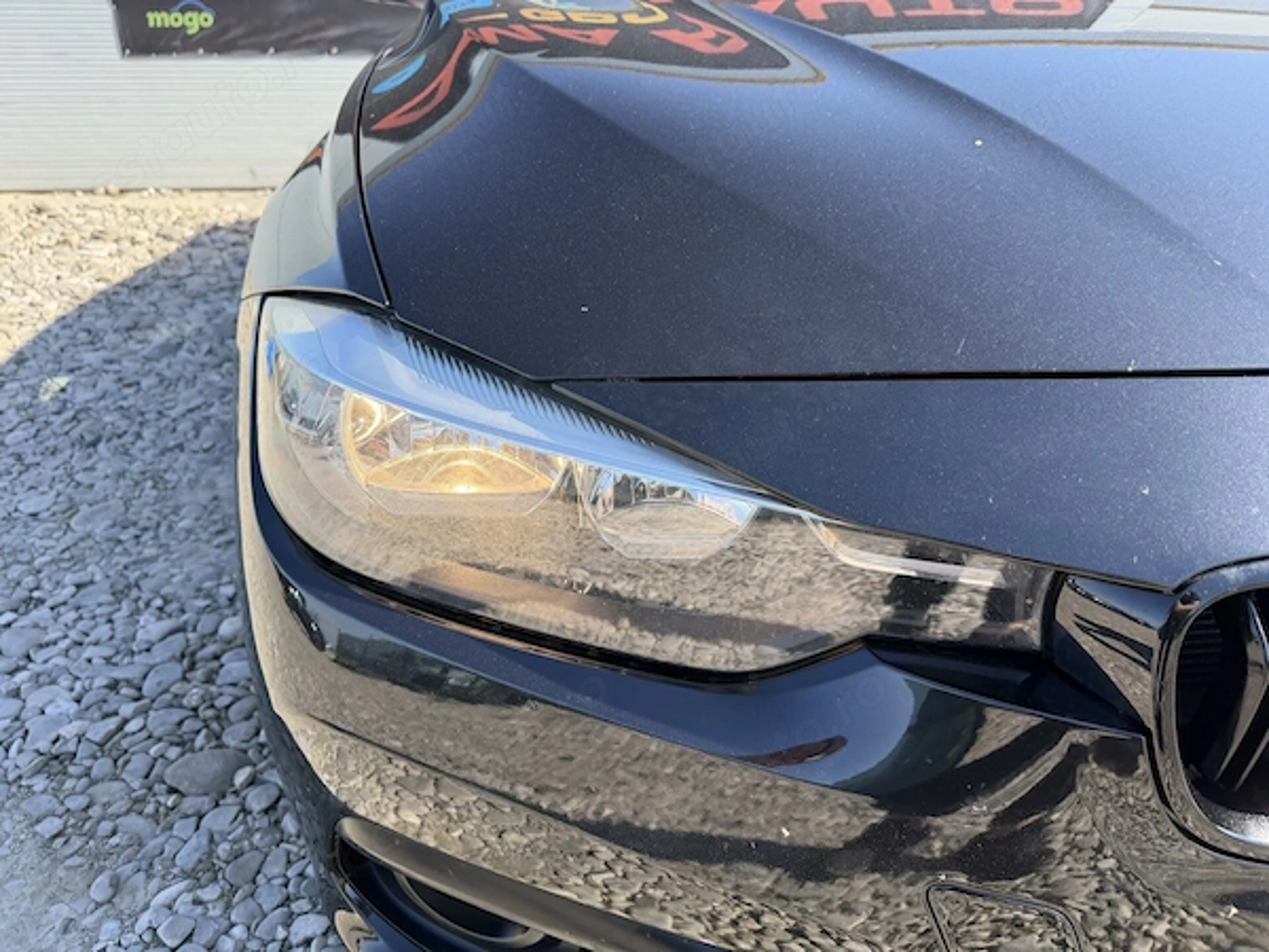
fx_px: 880
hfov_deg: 71.6
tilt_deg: -25.2
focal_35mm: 24
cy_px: 476
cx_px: 634
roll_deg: +0.6
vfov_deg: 56.8
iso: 100
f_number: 1.78
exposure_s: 1/1075
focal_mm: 6.76
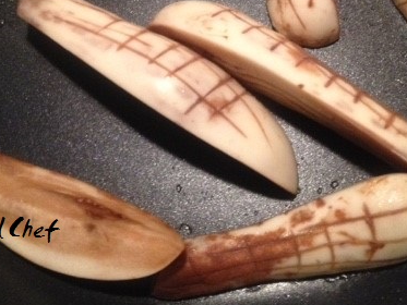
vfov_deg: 24.0
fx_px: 706
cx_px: 222
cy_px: 60
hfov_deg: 32.2
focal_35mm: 60
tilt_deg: -67.2
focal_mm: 4.28
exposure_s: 1/20
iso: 320
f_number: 2.4
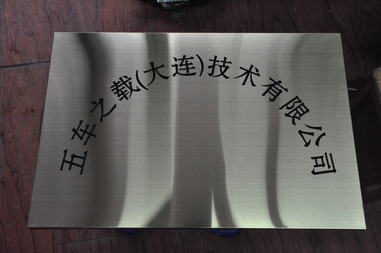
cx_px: 190
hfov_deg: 49.6
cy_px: 126
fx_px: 412
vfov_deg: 34.1
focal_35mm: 39
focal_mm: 26
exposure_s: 1/80
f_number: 9
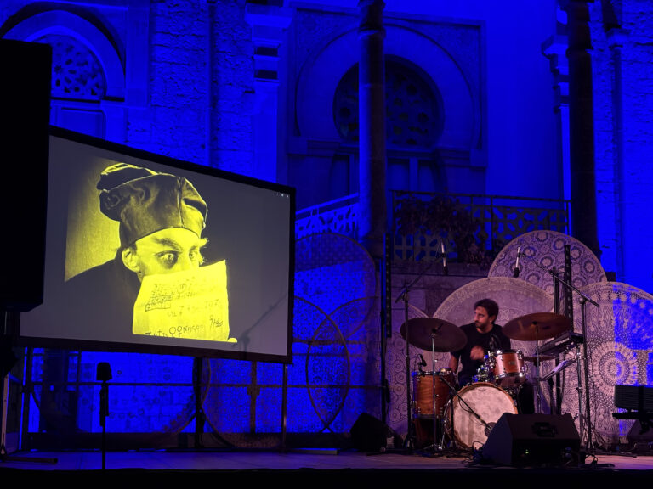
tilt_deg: +10.6
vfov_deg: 28.0
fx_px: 981
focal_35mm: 52
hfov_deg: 36.8
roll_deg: +0.0
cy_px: 244
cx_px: 326
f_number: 1.6
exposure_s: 1/20
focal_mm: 5.96
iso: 400
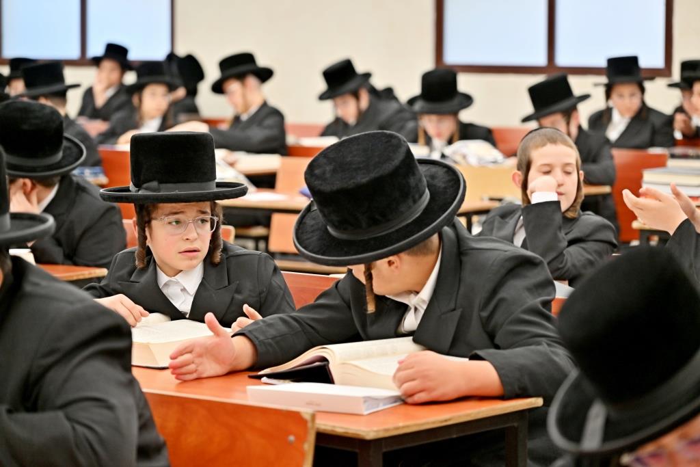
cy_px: 234
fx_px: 2334
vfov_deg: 11.4
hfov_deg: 17.1
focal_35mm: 120
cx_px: 350
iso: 500
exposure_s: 1/250
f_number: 4
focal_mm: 120
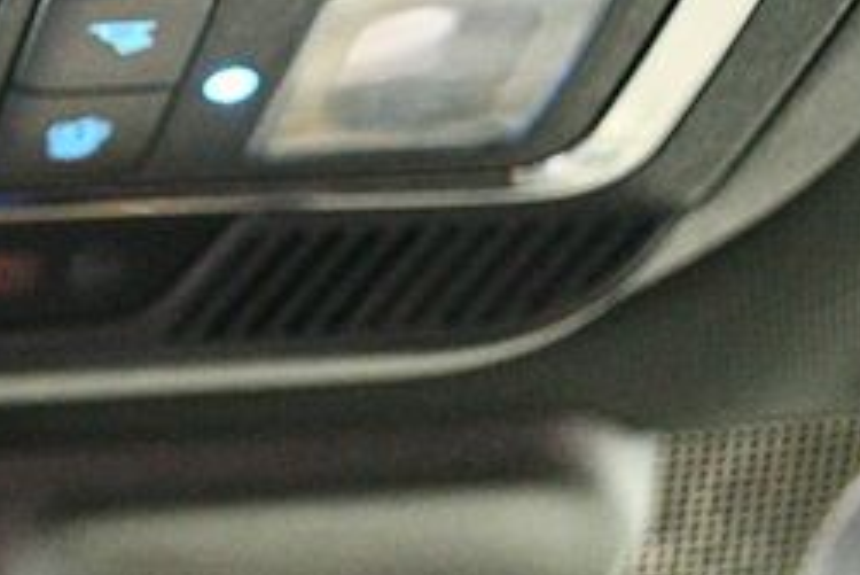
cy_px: 10
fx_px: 3179
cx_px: -210
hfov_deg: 14.8
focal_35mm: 133
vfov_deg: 10.2
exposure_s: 1/40
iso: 12800
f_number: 5
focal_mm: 35
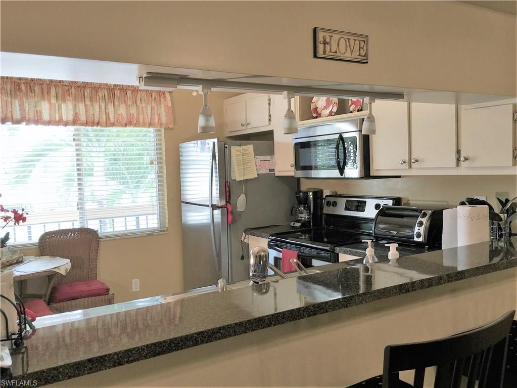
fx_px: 433
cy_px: 194
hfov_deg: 61.7
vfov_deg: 48.2
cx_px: 258
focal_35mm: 29
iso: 32
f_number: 2.2
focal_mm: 4.15
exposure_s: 1/30
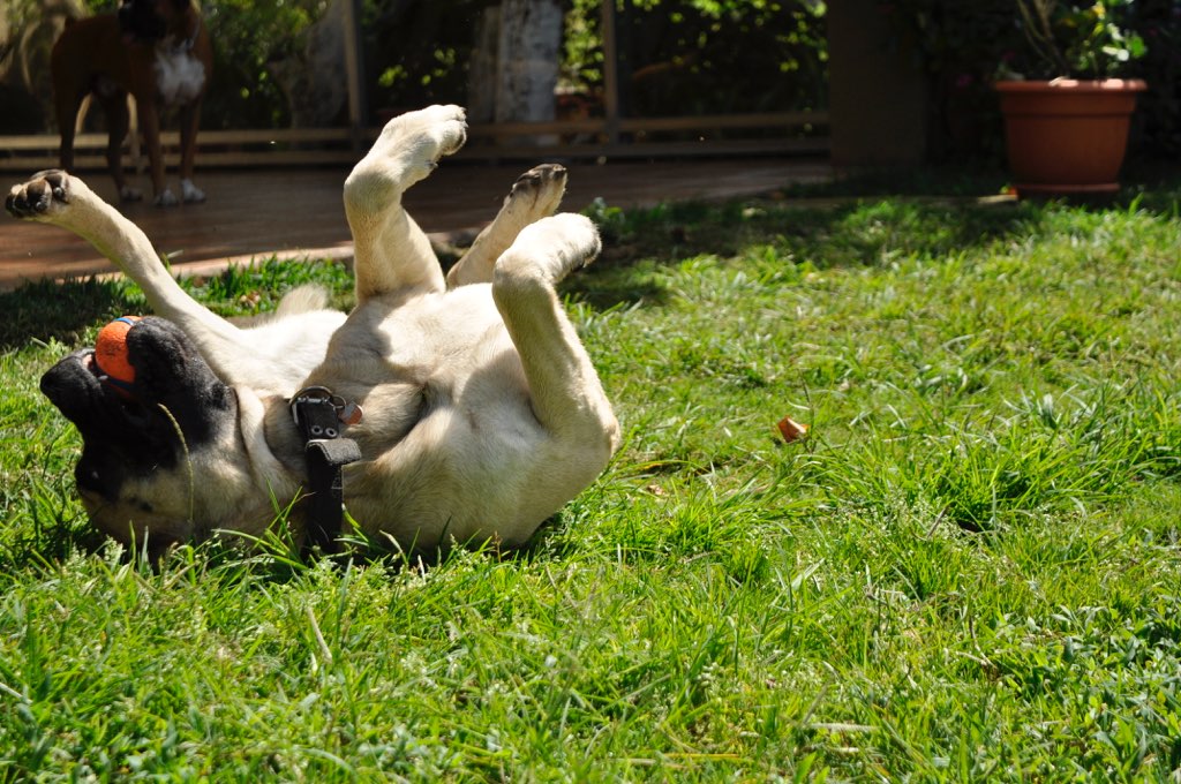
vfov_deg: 18.1
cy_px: 392
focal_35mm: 75
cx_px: 590
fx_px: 2457
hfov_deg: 27.0
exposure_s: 1/1000
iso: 250
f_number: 4.5
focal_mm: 50
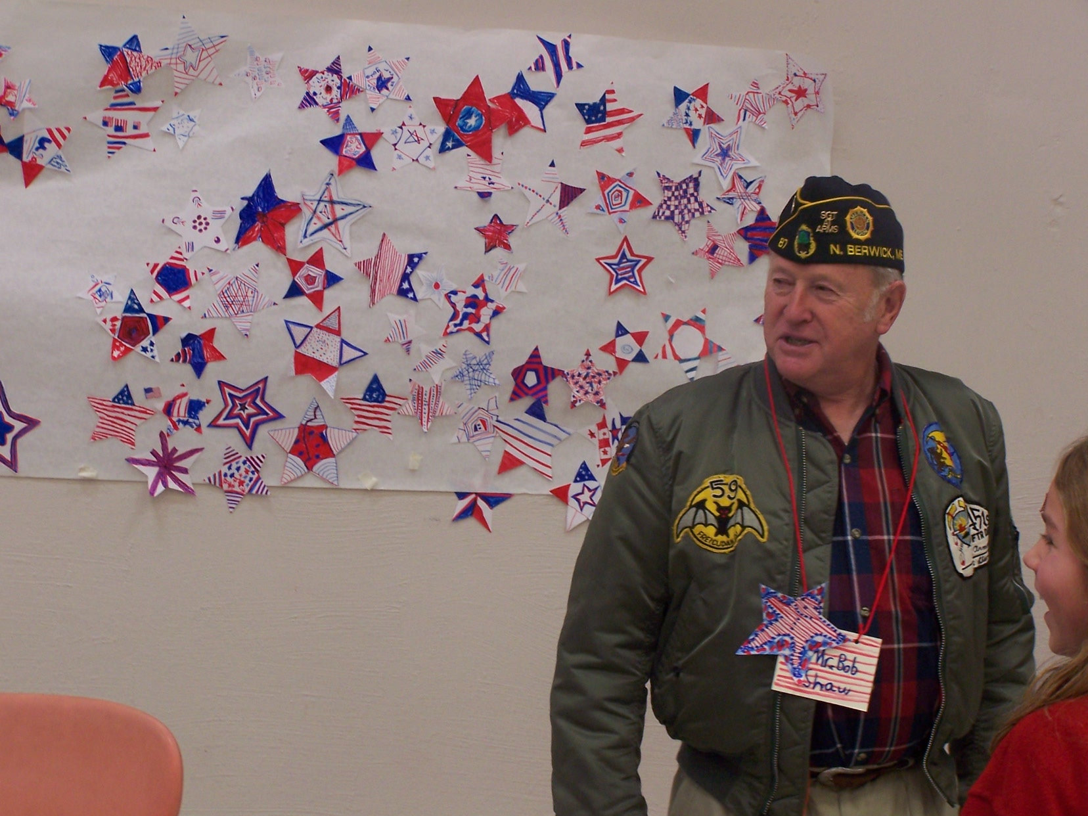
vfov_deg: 18.0
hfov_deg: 23.8
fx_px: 2577
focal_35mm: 82
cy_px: 408
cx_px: 544
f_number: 3.2
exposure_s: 1/20
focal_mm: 13.7
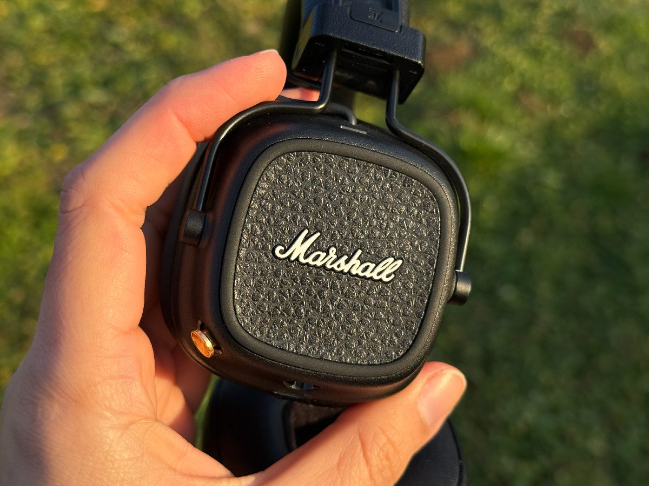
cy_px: 243
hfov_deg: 39.7
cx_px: 324
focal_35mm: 48
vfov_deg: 30.3
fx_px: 900
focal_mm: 6.76
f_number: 1.78
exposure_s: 1/1931
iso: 64
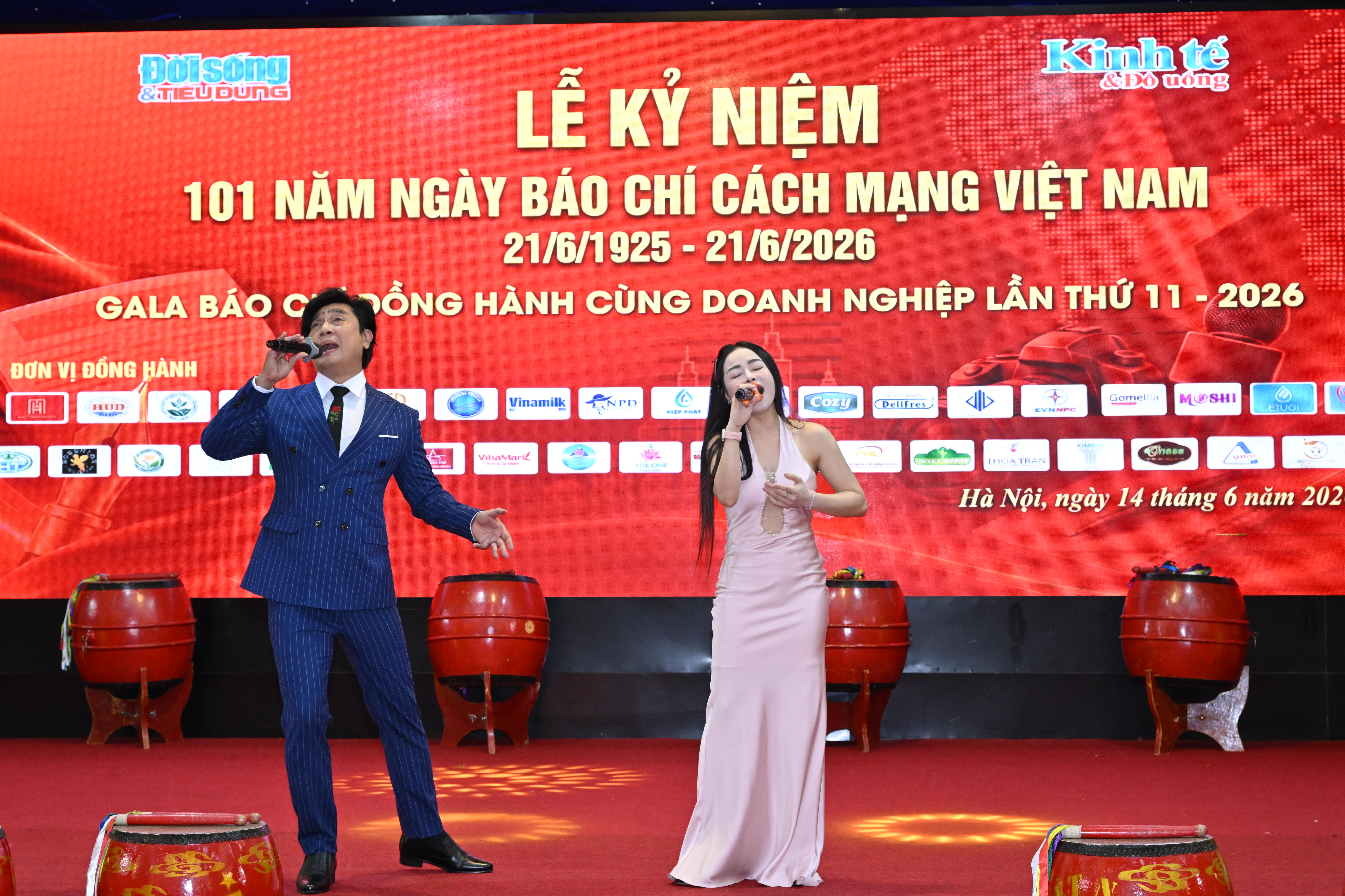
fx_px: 2017
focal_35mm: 54
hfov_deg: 36.9
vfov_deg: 25.1
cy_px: 448
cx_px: 672
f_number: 7.1
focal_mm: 54
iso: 1600
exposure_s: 1/100
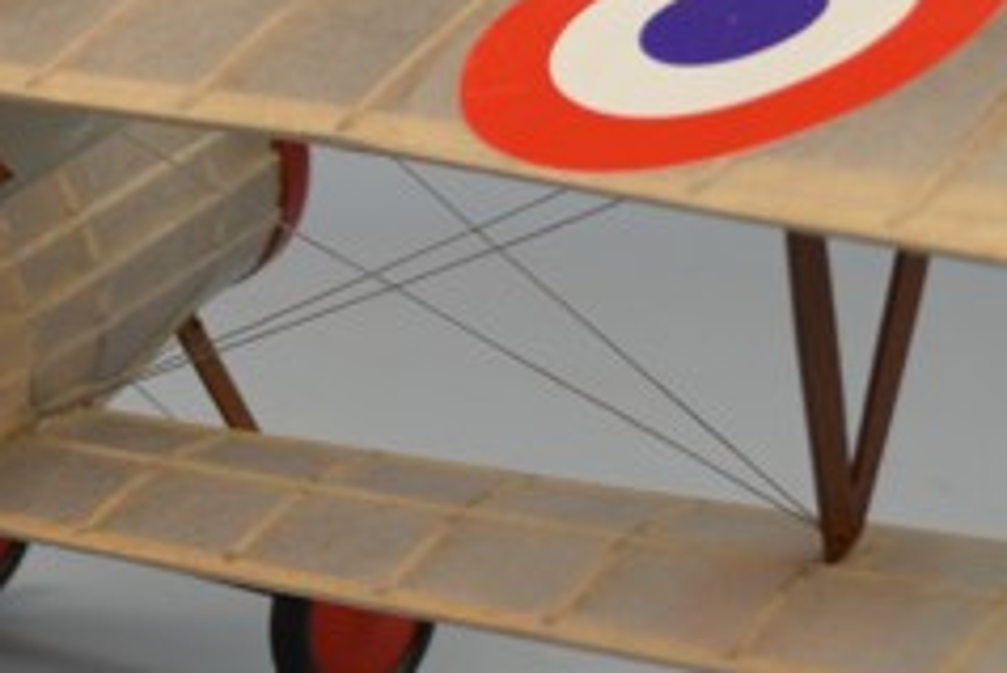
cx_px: -76
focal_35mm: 151
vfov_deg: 9.1
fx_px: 4226
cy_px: 478
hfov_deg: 13.3
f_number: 5.6
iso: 280
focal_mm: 30
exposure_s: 1/125
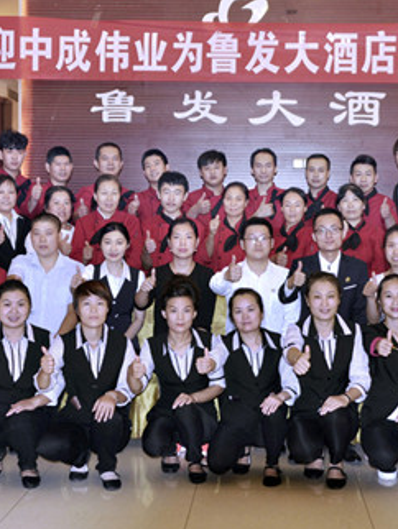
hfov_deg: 22.6
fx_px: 991
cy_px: 270
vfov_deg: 29.9
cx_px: 261
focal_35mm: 65
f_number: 2.8
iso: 200
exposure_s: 1/60
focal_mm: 29
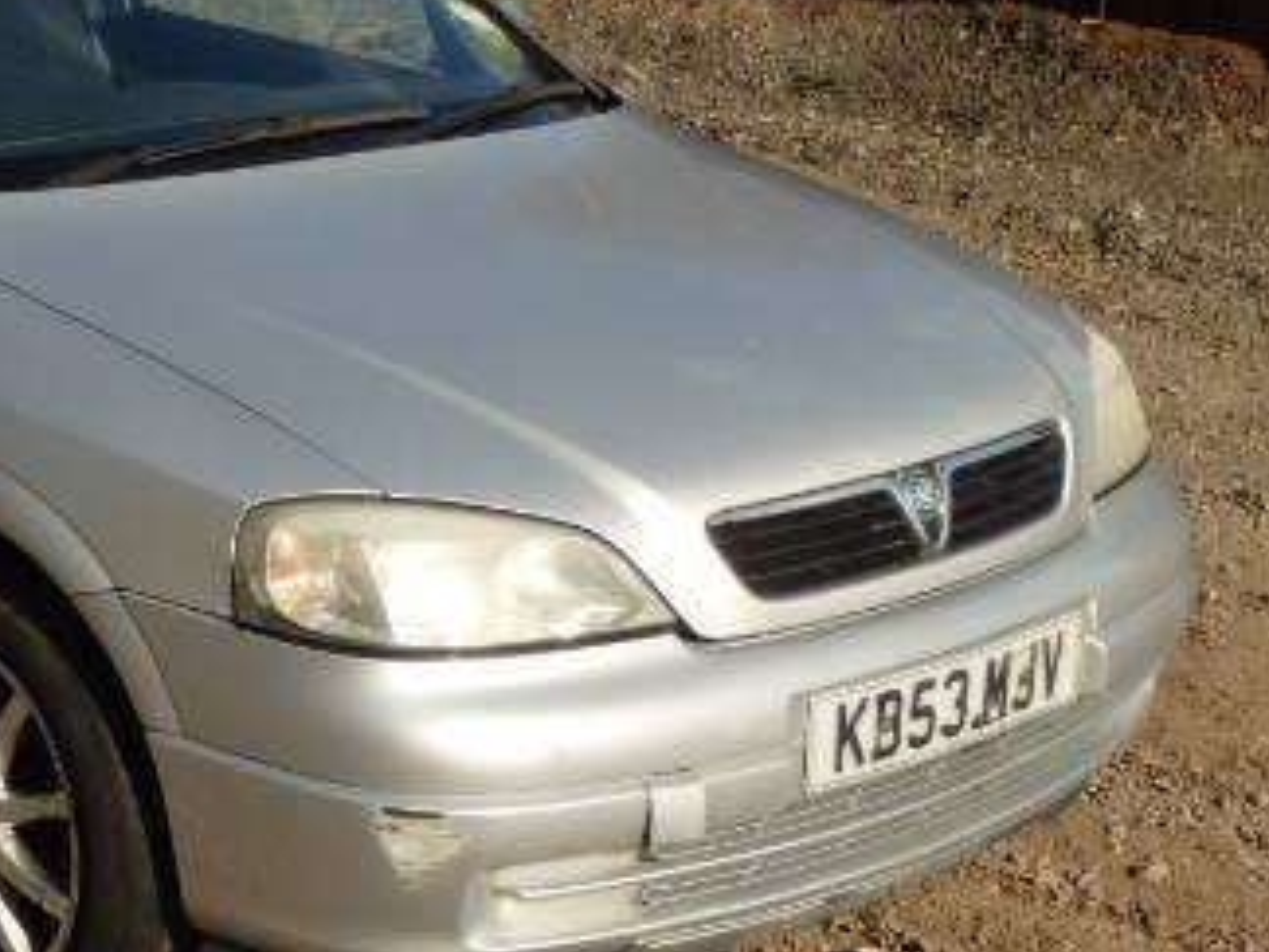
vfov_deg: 17.4
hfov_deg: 22.3
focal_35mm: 85
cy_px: 521
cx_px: 47
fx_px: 3116
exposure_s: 1/100
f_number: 14
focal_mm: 7.7
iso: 125
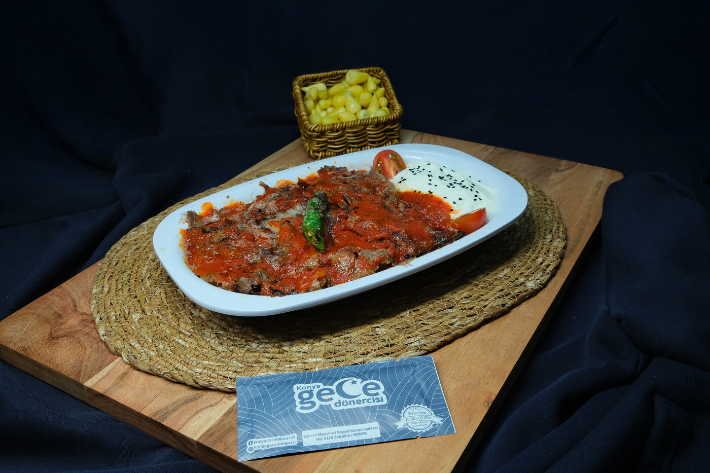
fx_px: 690
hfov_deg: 54.4
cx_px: 355
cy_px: 236
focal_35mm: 35
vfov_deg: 37.8
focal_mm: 23
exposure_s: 1/125
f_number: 8
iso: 1250
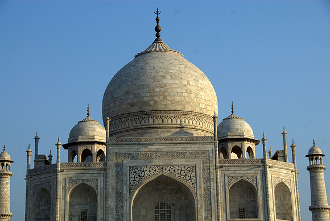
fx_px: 758
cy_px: 110
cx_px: 165
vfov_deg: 16.6
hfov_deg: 24.6
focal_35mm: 82
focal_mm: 55
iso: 100
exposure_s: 1/200
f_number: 7.1
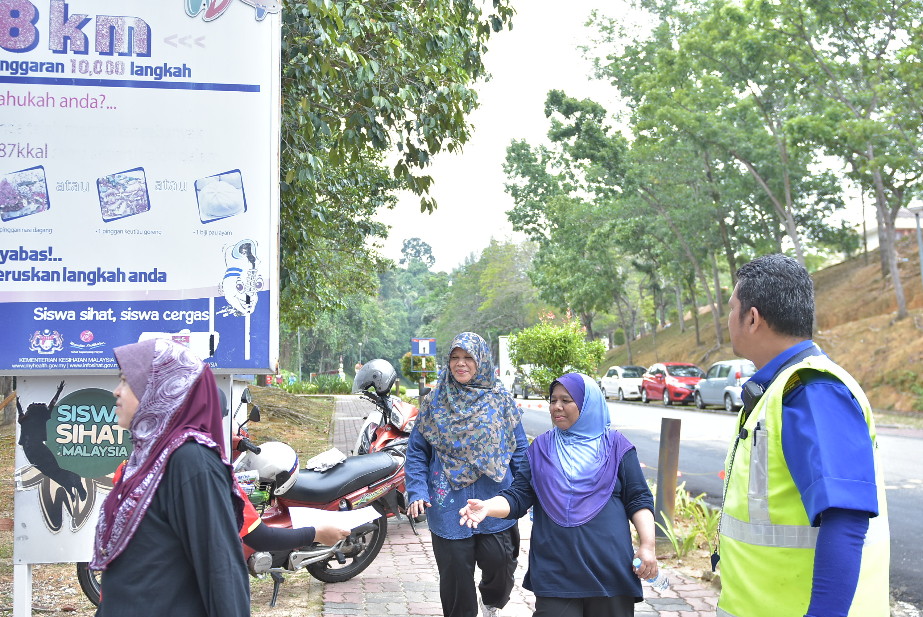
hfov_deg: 53.1
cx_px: 462
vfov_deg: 36.9
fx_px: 924
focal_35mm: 36
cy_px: 308
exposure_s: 1/500
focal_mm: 24
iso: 400
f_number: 2.8
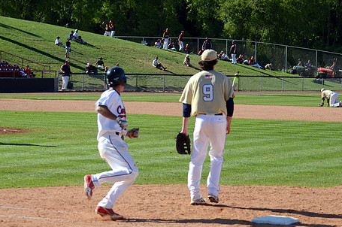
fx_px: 1413
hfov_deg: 13.8
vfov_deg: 9.2
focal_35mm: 149
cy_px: 126
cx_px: 168
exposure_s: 1/8000
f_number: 4.5
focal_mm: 78
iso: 1000
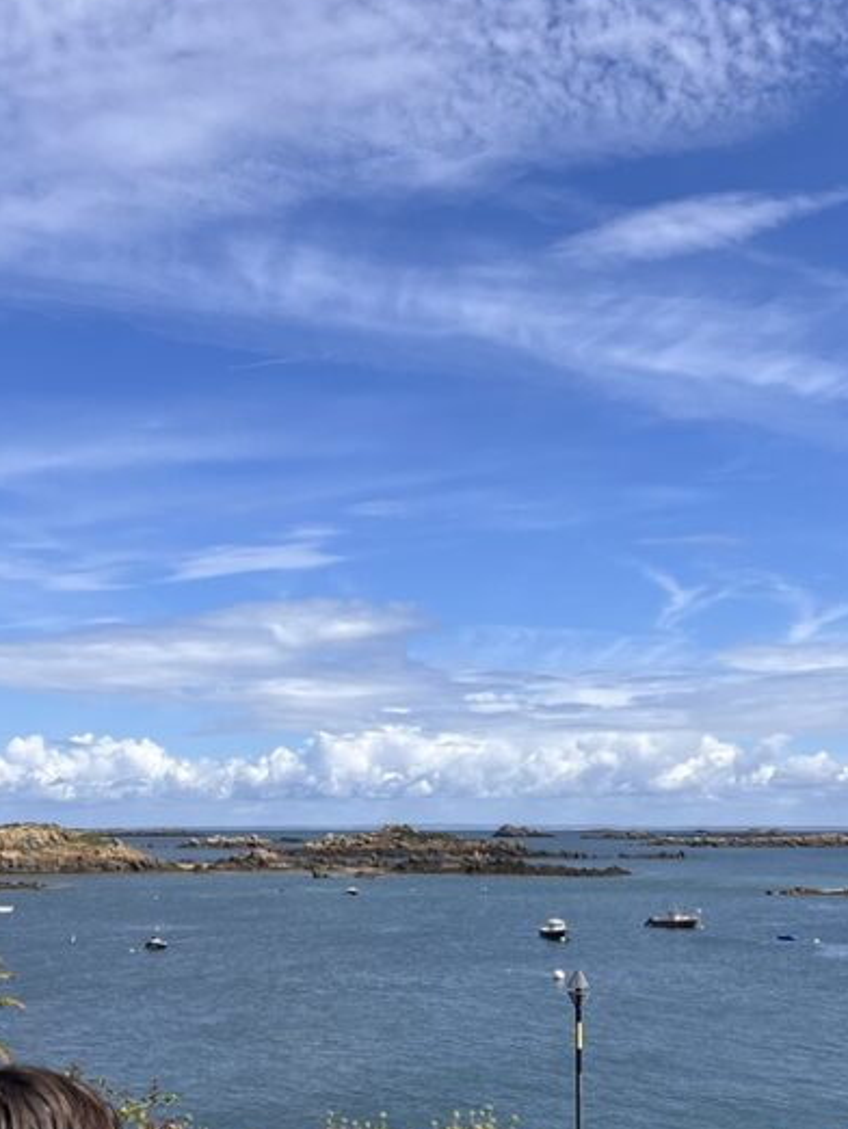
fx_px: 1664
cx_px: 372
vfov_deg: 36.7
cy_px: 833
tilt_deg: +0.4
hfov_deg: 28.6
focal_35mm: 51
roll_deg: +0.7
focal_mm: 5.1
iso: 50
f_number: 1.6
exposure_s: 1/4651
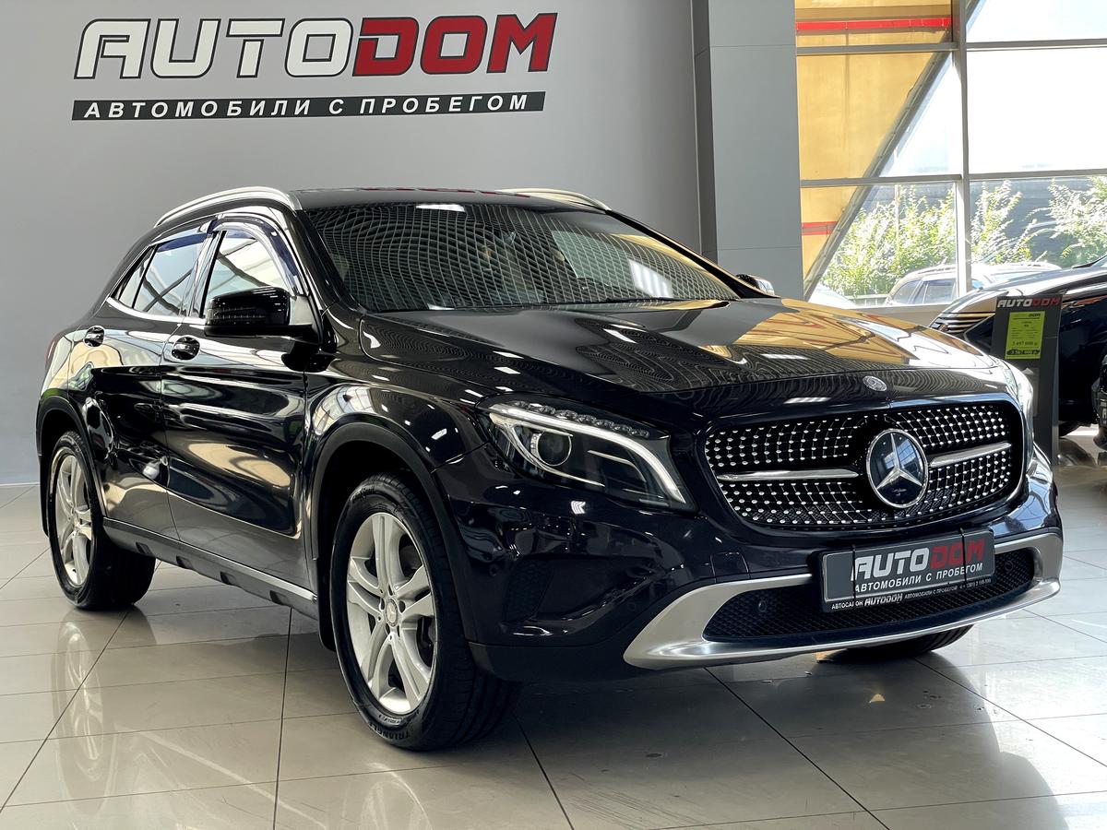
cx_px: 554
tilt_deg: -2.7
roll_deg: +3.1
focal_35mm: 52
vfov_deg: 28.0
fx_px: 1663
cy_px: 415
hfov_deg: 36.8
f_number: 2
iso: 100
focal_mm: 6
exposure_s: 1/99
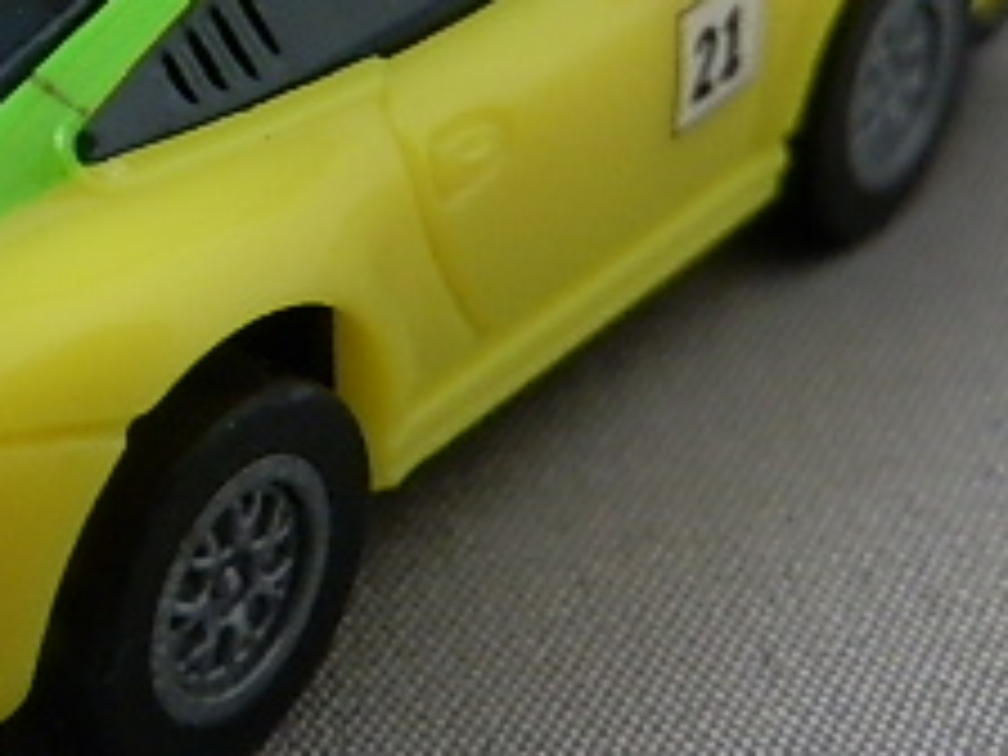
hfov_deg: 19.6
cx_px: -18
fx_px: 2825
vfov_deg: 15.1
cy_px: 72
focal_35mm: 97
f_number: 3.5
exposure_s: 1/8
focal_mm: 6.17
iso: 200
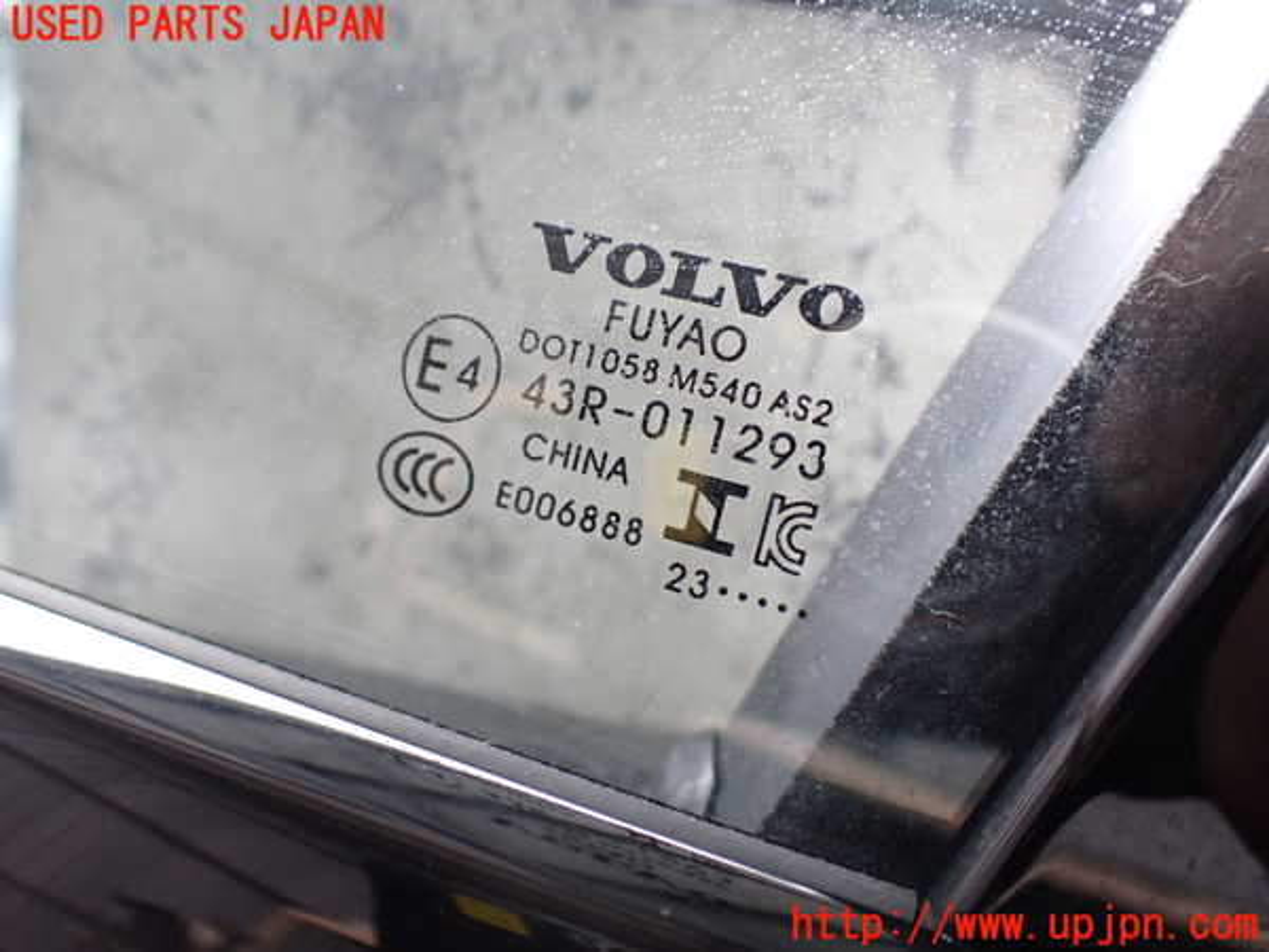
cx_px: 634
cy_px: 476
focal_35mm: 30
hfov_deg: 60.0
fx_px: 1100
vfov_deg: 46.8
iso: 320
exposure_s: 1/125
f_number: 2.3
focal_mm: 5.4
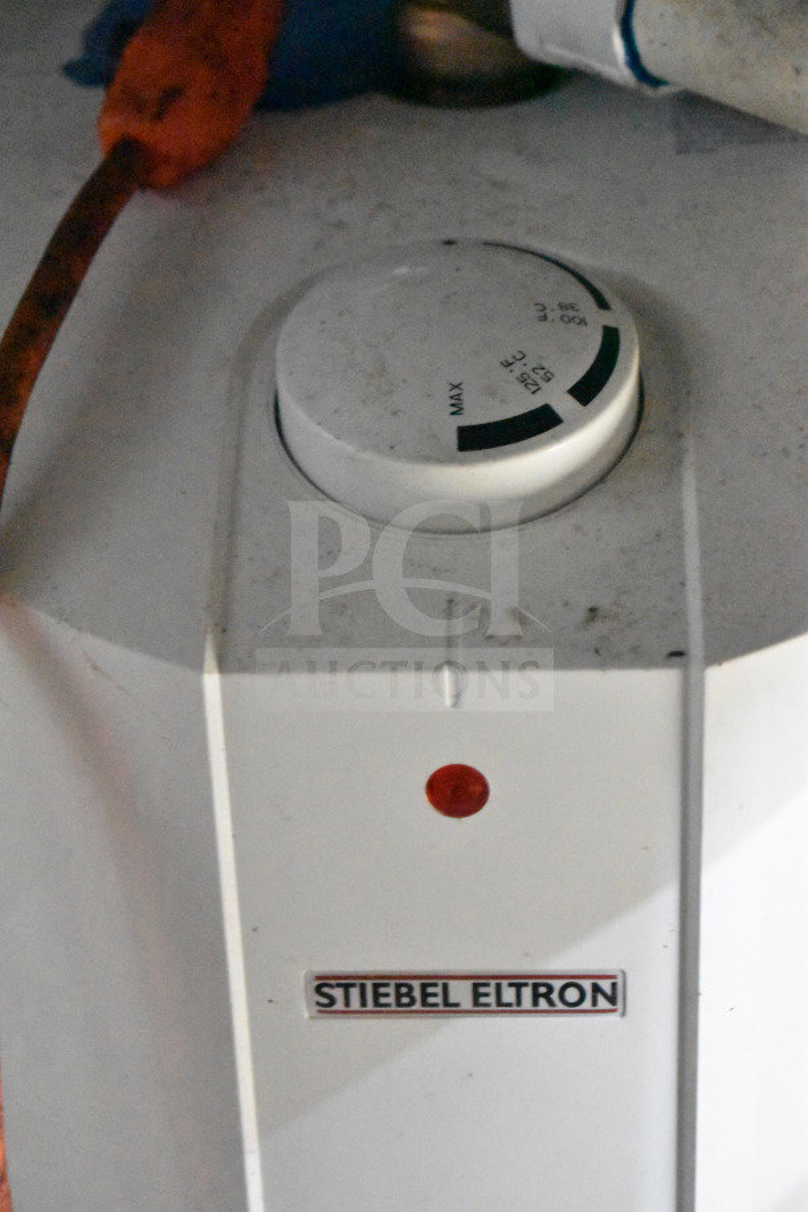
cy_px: 606
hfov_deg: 16.6
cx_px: 404
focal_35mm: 82
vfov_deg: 24.6
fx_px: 2777
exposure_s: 1/40
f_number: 5.6
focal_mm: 55
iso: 25600
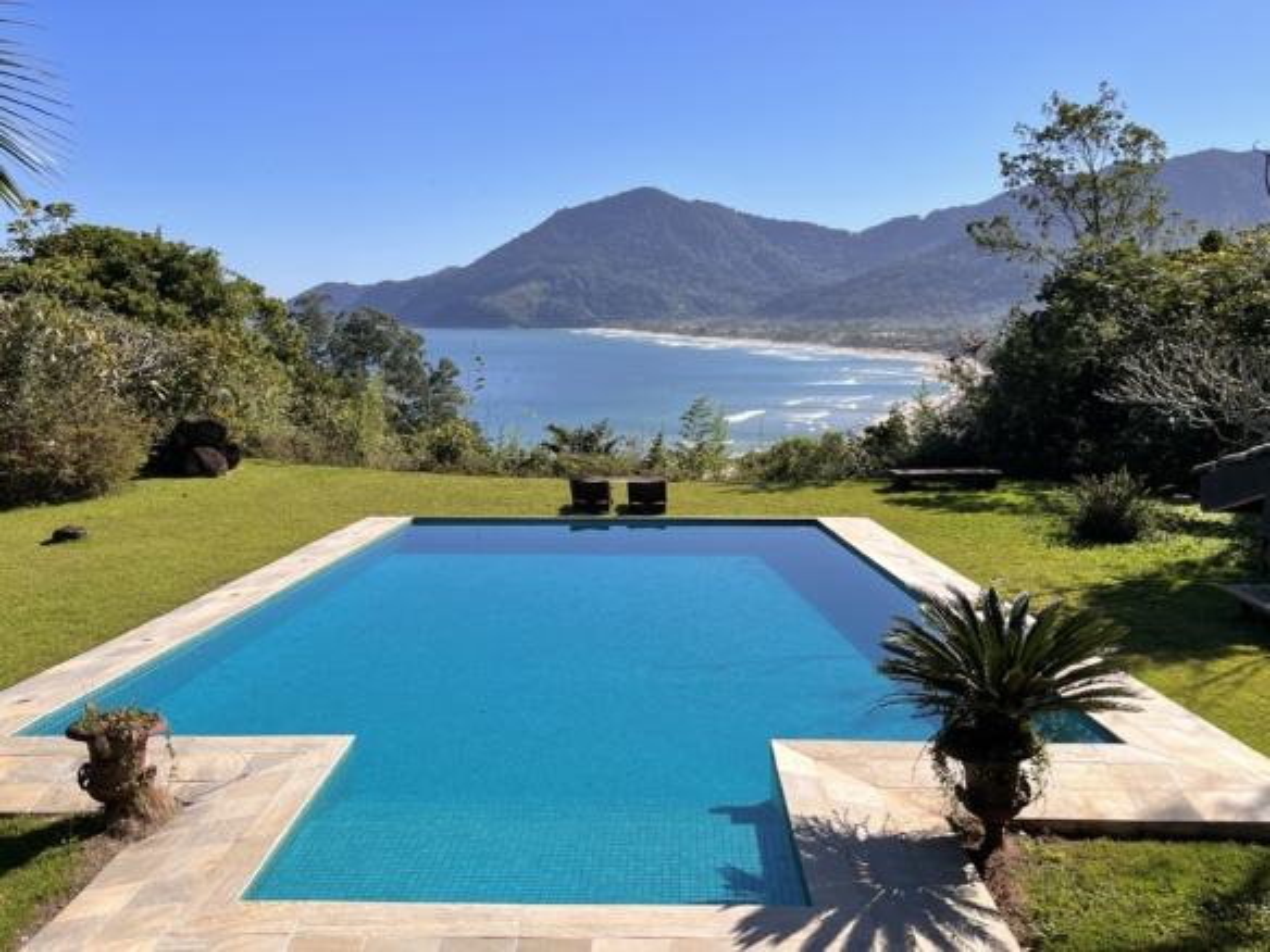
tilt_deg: -7.1
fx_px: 954
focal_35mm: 26
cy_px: 476
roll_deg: +1.0
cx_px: 635
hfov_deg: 67.3
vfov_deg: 53.1
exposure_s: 1/4016
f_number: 1.6
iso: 50
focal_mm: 5.1
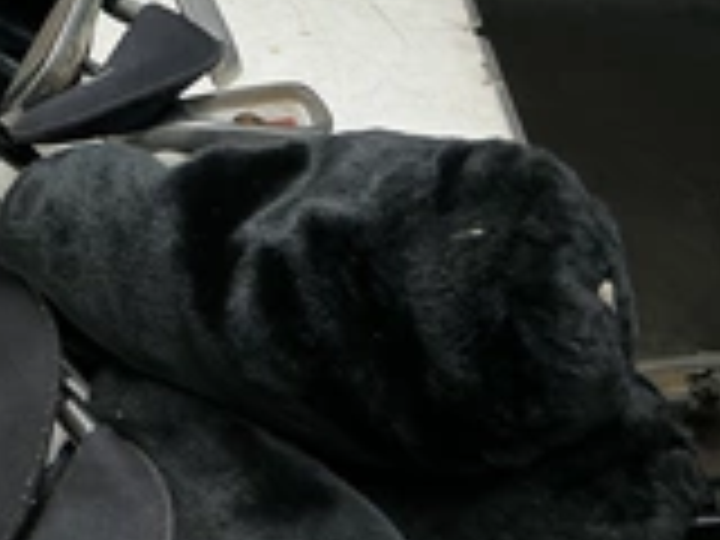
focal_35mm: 70
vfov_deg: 20.5
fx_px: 1456
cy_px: 27
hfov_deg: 24.8
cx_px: -171
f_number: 1.8
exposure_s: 1/120
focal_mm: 3
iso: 64
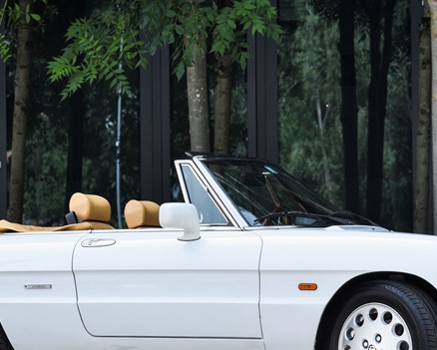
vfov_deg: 6.9
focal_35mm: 225
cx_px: 221
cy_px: 159
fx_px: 2912
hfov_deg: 8.6
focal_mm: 110
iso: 250
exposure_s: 1/250
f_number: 8
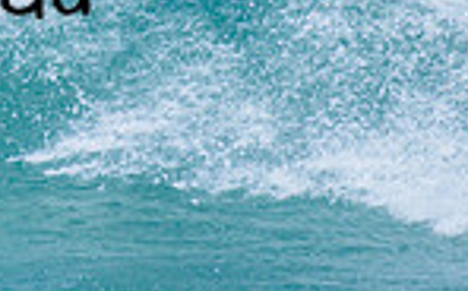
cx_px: -243
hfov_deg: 0.7
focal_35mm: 3204
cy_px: -59
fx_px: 40804
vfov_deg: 0.4
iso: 900
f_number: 11
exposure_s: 1/2000
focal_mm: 800
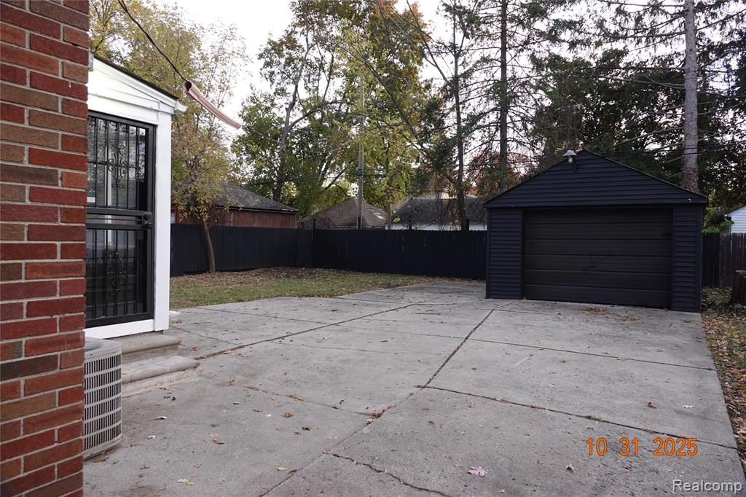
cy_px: 248
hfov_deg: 73.8
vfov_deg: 53.1
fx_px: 497
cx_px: 373
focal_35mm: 24
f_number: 2.4
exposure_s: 1/250
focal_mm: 8.8
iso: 100
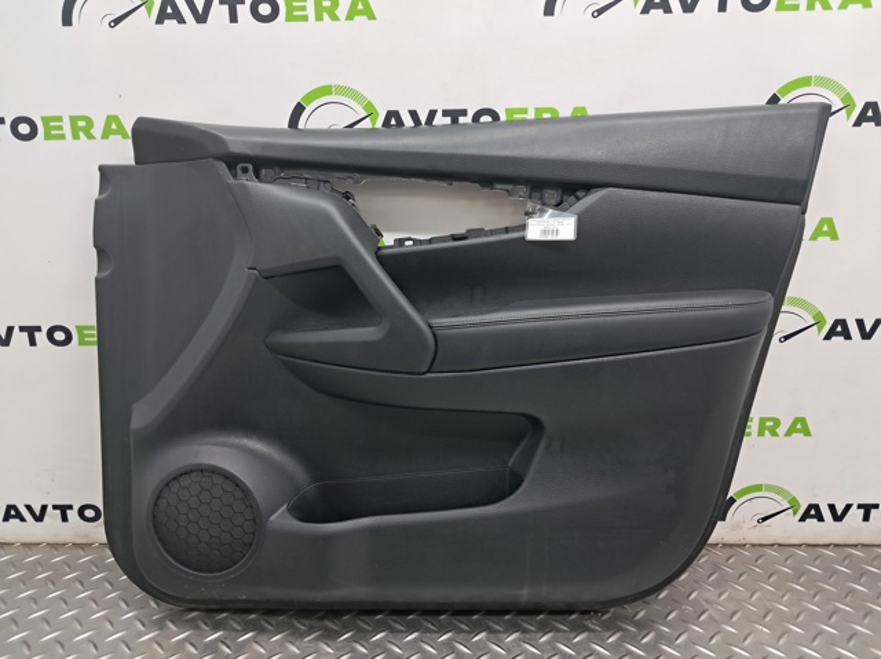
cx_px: 440
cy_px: 330
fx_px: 687
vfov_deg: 51.3
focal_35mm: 27
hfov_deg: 65.4
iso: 160
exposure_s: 1/60
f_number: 1.8
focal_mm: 4
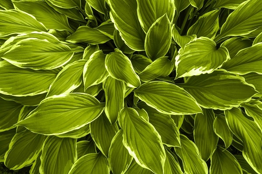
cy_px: 87
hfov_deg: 43.6
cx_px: 131
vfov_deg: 29.9
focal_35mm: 45
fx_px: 327
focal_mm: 30
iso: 200
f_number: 8
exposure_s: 1/60
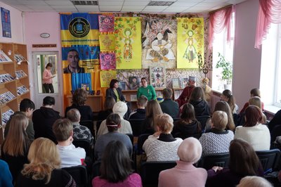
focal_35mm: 33
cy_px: 94
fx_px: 261
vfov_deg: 39.4
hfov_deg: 56.6
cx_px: 140
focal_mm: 22.3
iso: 320
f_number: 2.8
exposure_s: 1/100
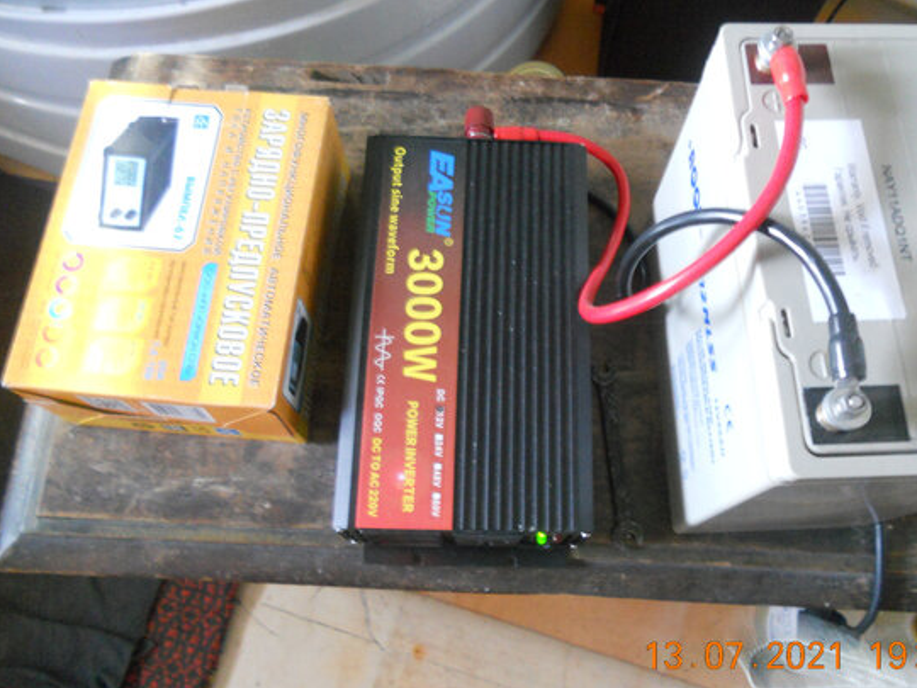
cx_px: 504
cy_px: 355
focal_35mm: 30
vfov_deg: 46.8
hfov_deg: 59.8
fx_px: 795
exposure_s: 1/6
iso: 400
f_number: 3.2
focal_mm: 4.9
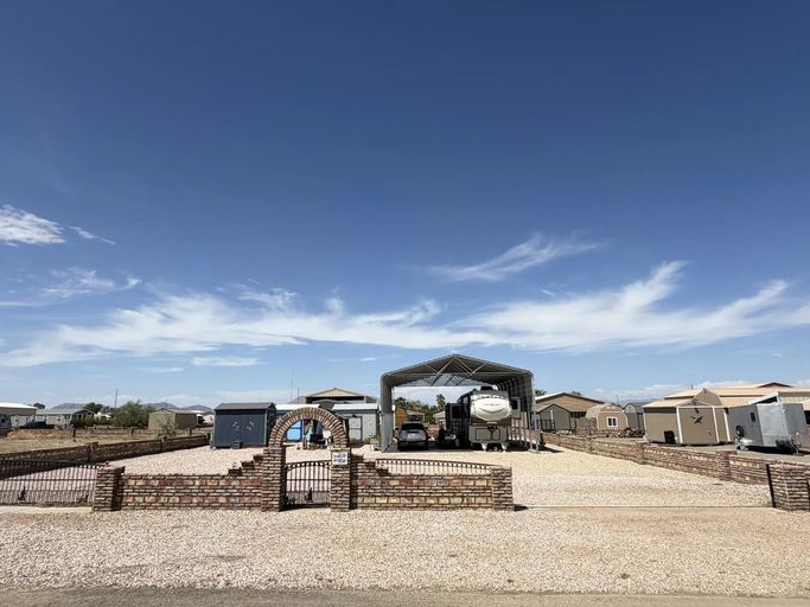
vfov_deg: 63.4
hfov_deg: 79.0
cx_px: 393
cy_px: 311
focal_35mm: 21
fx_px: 491
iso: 20
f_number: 2.2
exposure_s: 1/1431
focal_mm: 2.22
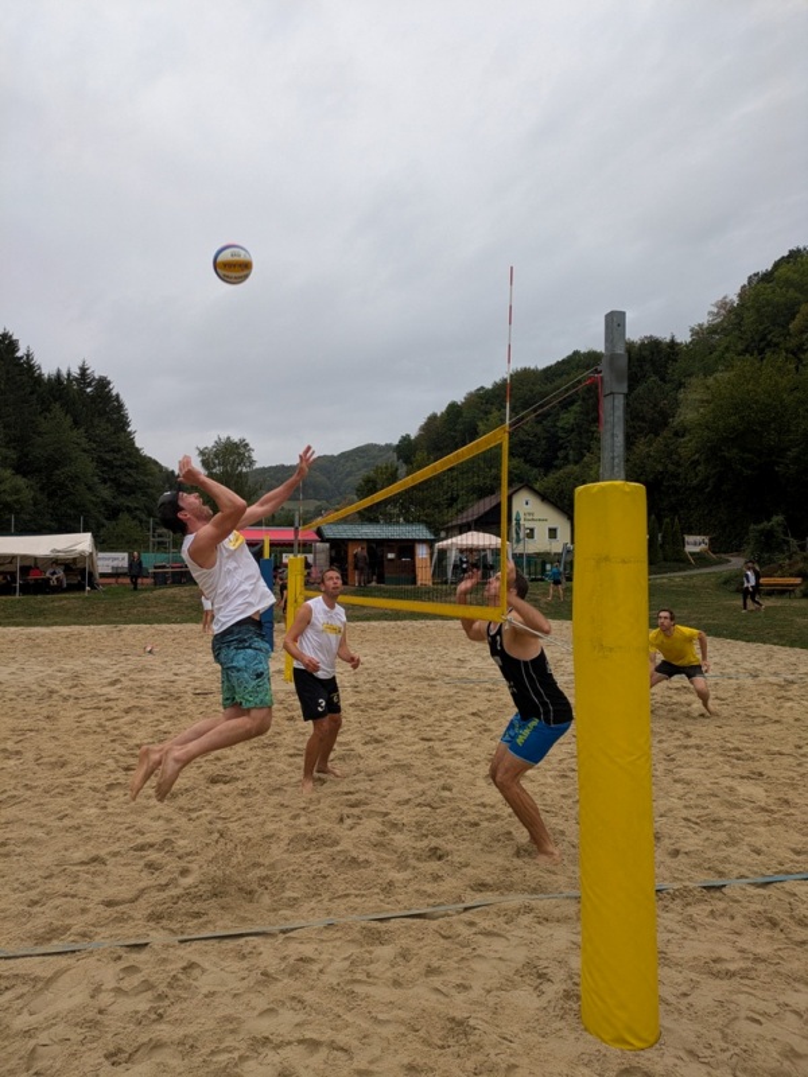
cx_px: 404
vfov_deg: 69.4
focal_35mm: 25
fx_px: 778
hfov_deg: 54.9
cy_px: 538
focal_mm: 5.43
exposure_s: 1/337
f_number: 1.89
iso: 48
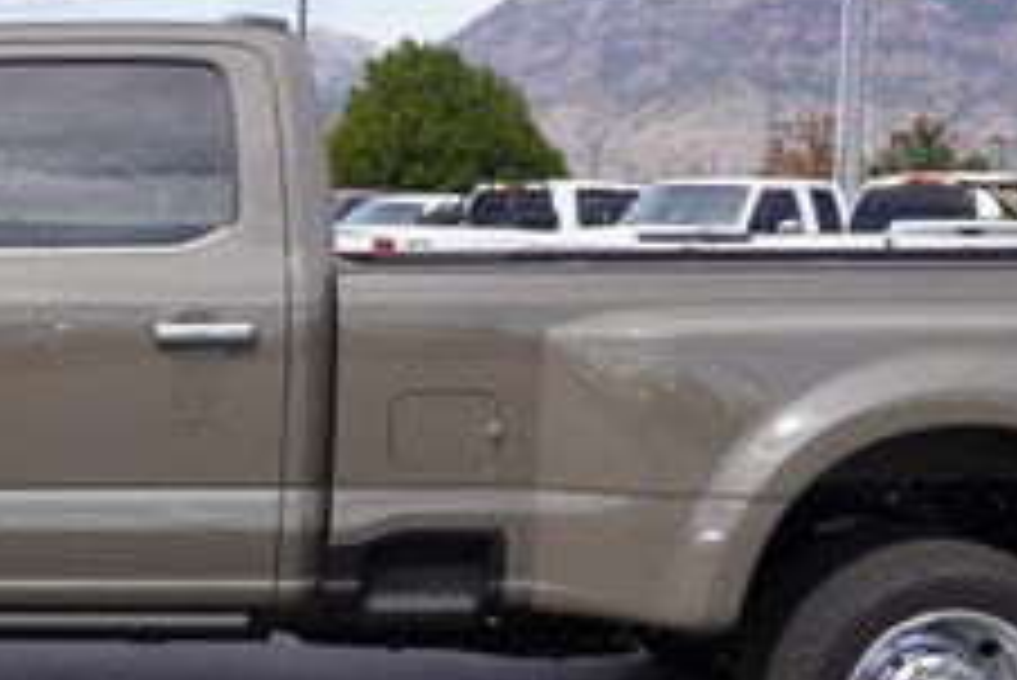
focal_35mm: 68
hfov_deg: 28.7
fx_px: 1922
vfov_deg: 19.9
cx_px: 135
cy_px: 500
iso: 100
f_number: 9
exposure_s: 1/125
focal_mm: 16
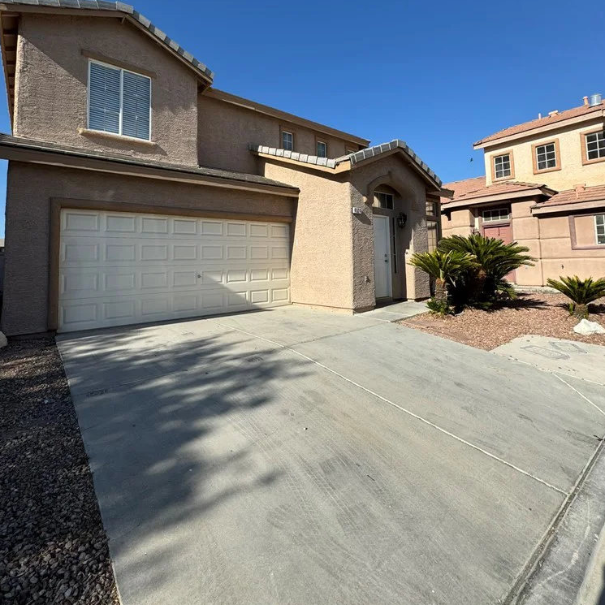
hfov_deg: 84.0
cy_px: 239
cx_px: 305
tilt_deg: +4.2
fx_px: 336
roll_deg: +1.9
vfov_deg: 82.8
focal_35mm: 17
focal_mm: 2.22
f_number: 2.2
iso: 50
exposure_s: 1/2985
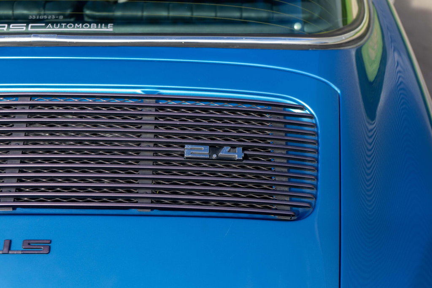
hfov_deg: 31.9
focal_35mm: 63
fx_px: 756
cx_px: 216
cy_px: 144
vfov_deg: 21.6
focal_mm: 63
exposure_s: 1/60
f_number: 5.6
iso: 50
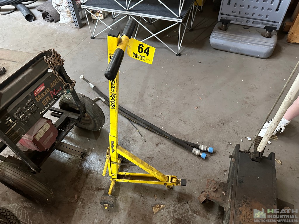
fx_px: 207
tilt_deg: -48.1
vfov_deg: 56.8
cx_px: 150
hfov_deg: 71.6
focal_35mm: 24
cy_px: 112
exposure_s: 1/40
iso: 800
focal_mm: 6.86
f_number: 1.78
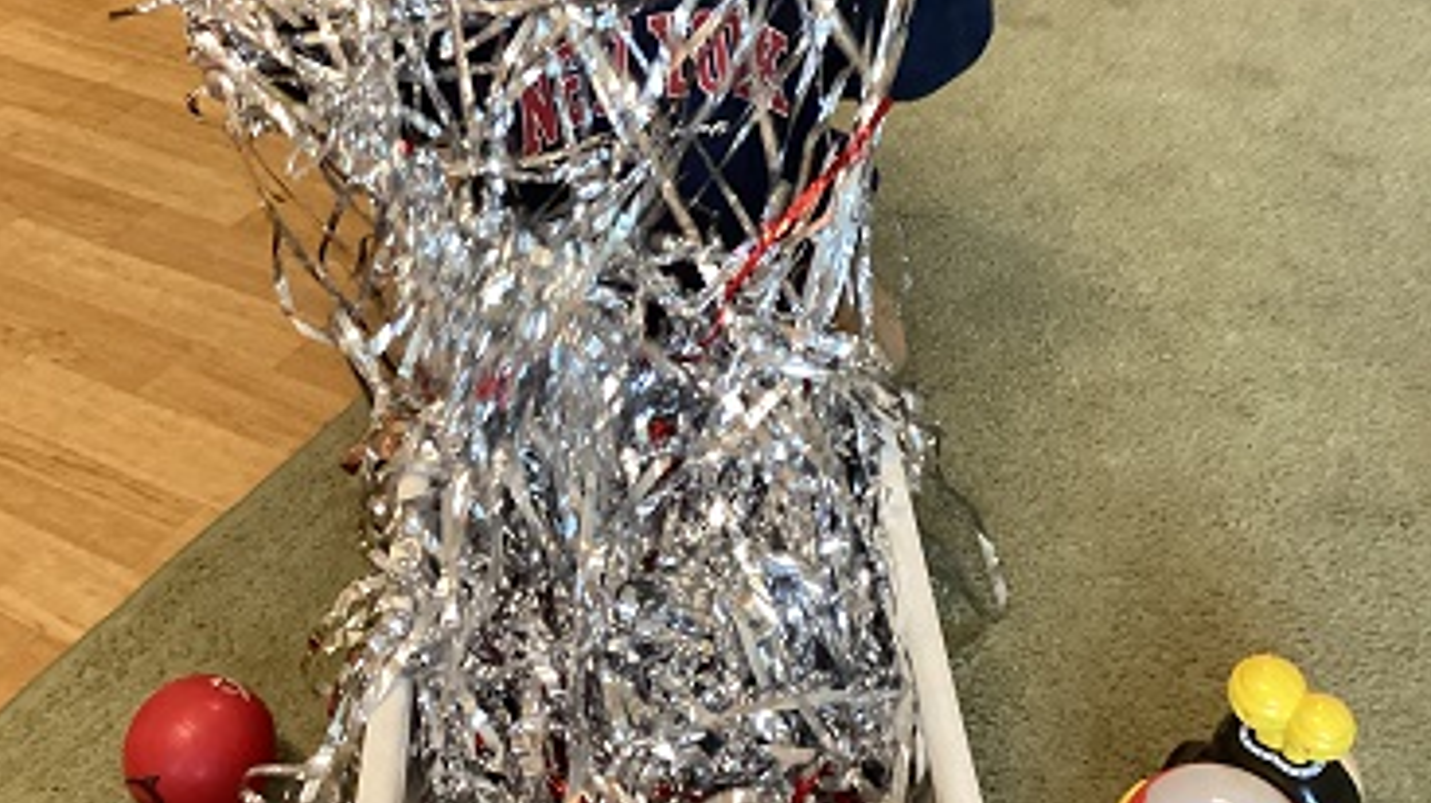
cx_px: 716
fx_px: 1745
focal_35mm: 46
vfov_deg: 25.7
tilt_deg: -33.4
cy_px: 222
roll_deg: +3.3
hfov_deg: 44.6
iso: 320
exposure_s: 1/60
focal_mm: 3.3
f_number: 2.4
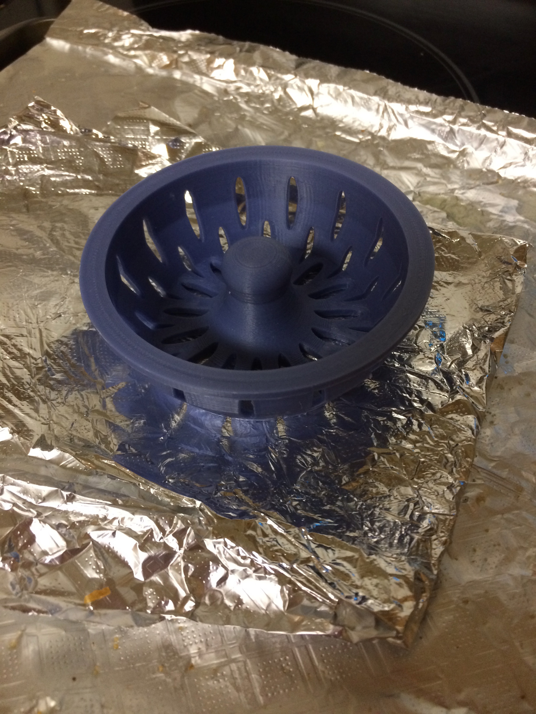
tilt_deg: -54.1
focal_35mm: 29
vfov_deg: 61.7
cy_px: 357
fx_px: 599
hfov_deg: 48.2
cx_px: 268
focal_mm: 4.15
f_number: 2.2
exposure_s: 1/24
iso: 250
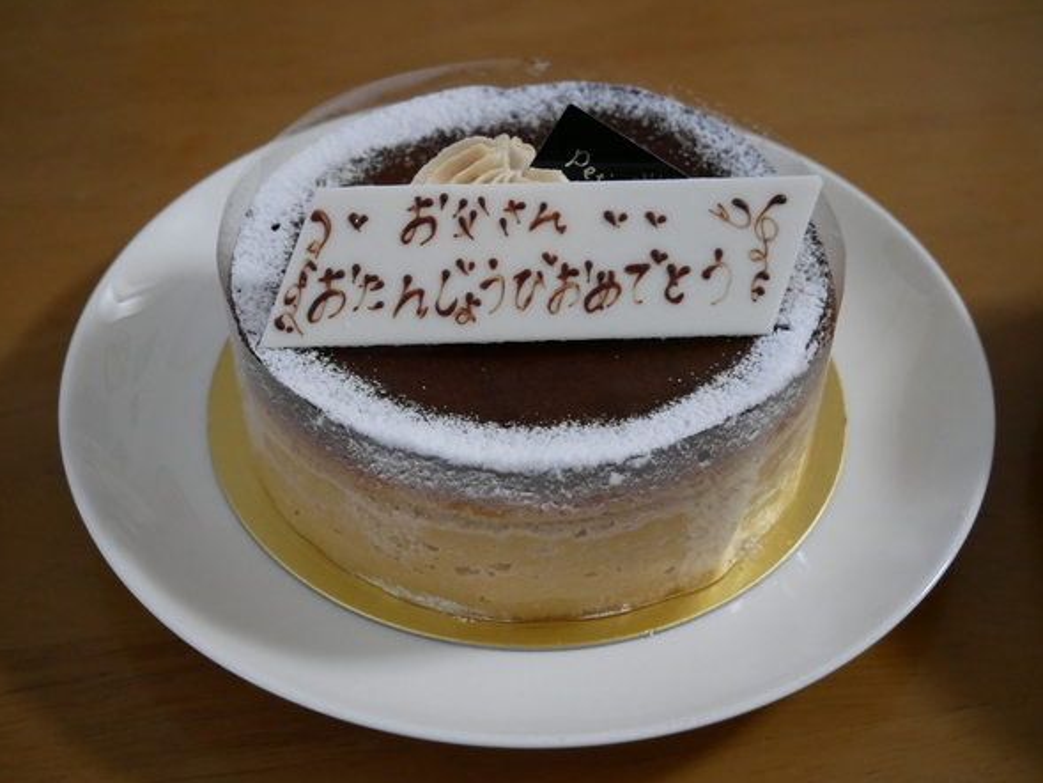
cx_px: 517
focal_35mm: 51
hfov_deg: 37.5
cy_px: 392
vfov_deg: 28.6
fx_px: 1537
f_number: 4.5
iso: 3200
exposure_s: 1/60
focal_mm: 25
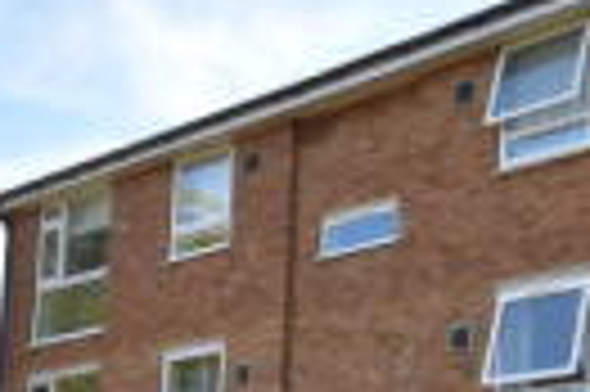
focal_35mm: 75
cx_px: 480
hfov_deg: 26.5
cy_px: 381
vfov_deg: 17.7
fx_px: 1228
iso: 100
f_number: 5.6
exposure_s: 1/125
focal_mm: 10
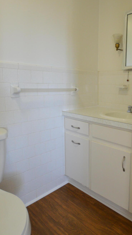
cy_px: 101
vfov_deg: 75.9
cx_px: 102
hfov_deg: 45.7
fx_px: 149
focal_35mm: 24
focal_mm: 10
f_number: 3.5
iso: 800
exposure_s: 1/60
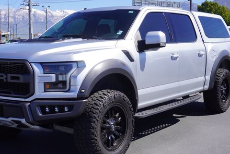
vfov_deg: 24.2
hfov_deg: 35.5
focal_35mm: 56
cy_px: 86
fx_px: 358
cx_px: 98
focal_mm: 28
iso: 100
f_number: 10
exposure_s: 1/125
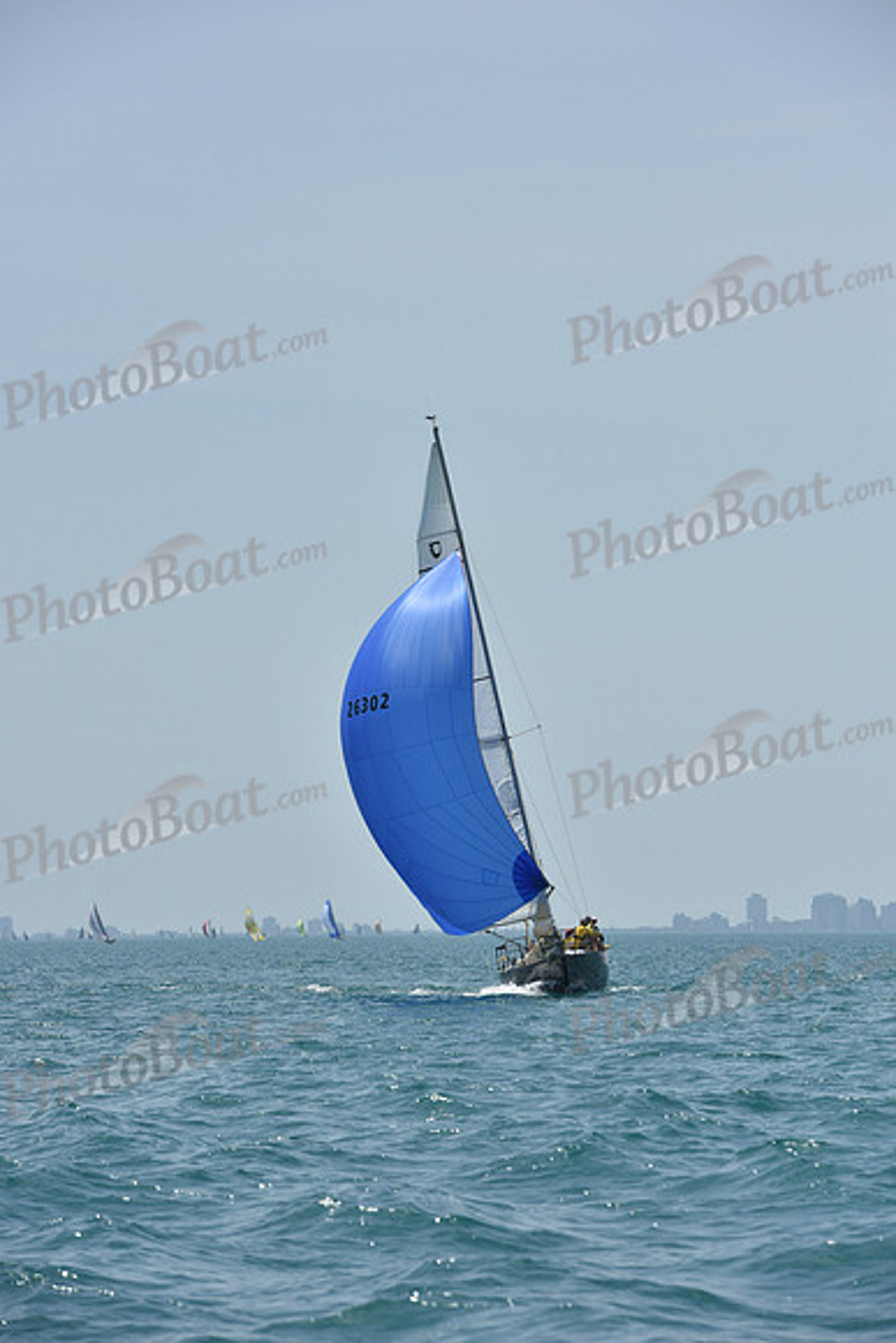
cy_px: 672
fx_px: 6156
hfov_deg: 8.3
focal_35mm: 165
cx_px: 448
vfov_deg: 12.4
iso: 250
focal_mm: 165
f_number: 10
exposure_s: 1/1250
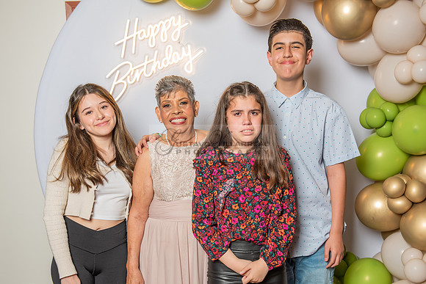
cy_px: 172
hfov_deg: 37.3
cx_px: 218
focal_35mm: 53
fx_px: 632
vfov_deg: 25.3
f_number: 4
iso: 250
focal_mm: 44
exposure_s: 1/200
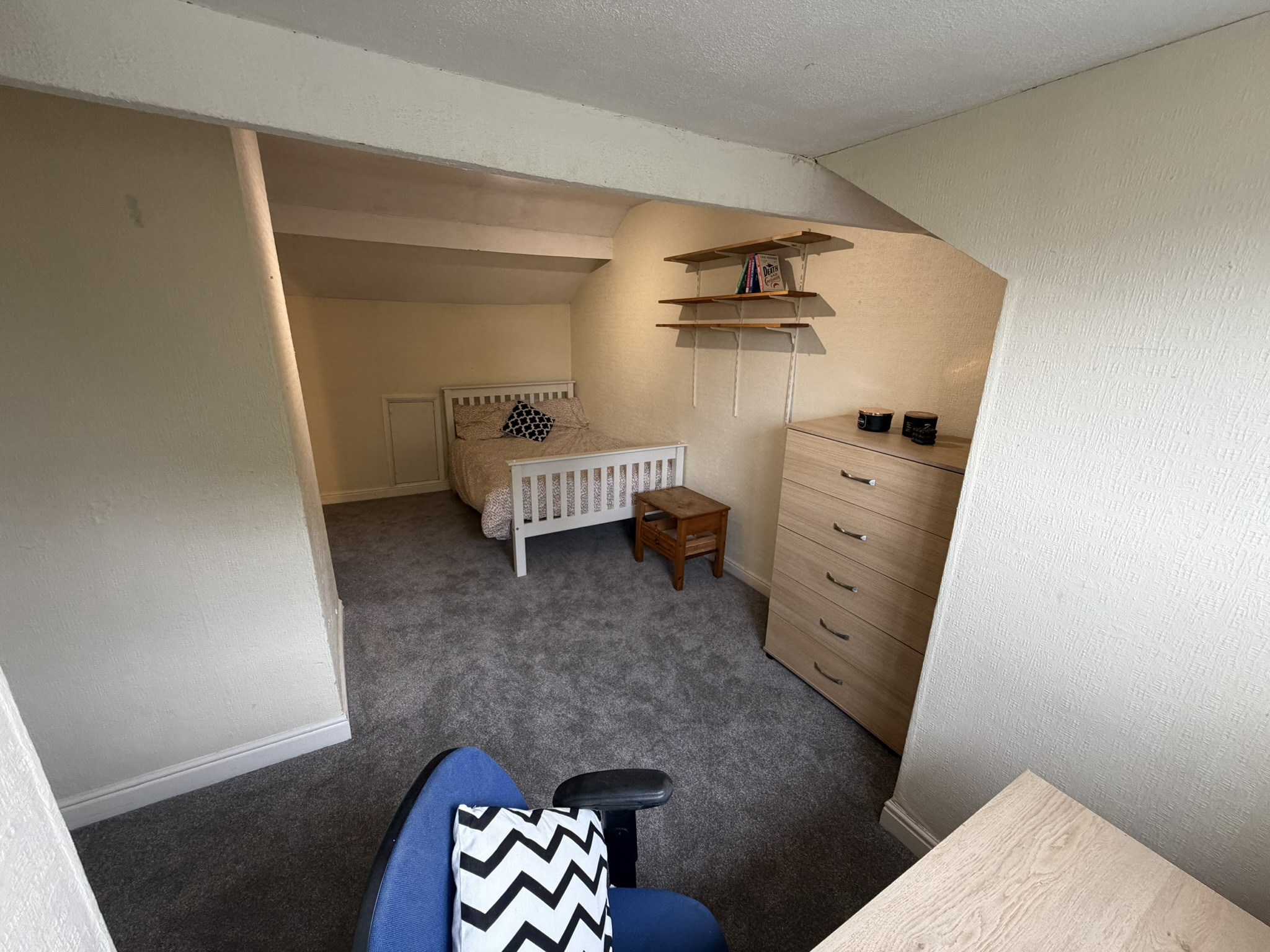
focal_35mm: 14
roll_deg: -0.6
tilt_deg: -16.2
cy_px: 476
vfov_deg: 85.7
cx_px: 635
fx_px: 514
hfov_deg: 102.1
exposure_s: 1/121
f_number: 2.2
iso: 250
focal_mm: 2.22
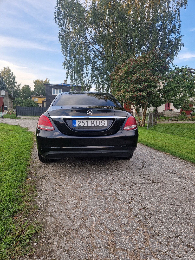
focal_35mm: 23
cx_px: 98
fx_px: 173
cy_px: 130
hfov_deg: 58.9
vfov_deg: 73.9
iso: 50
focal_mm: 5.4
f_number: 1.8
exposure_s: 1/180
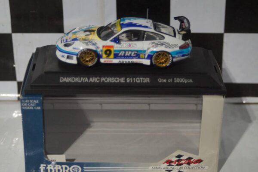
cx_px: 129
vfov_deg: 16.6
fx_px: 591
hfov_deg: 24.6
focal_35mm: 82
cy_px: 86
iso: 2000
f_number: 5
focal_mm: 55
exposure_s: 1/160
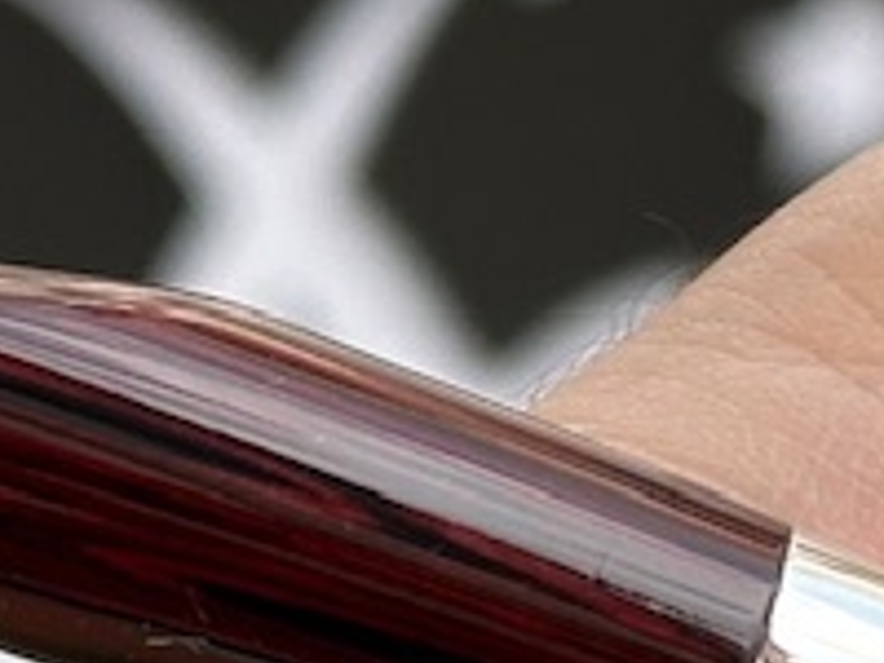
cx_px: 1264
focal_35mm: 307
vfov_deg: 4.8
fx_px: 7840
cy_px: 477
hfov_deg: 6.4
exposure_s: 1/1073
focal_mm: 6.86
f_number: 1.78
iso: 64
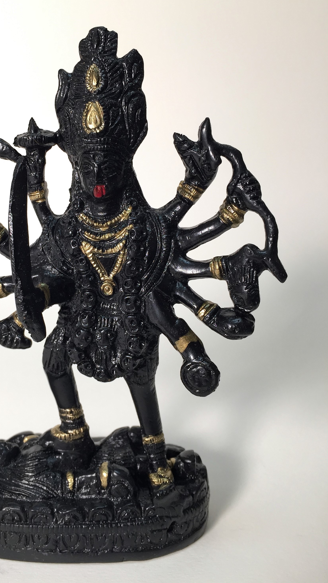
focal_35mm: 32
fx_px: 495
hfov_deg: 36.3
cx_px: 108
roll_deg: -0.5
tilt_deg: -14.1
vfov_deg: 61.0
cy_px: 295
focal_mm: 4.15
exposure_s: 1/50
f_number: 2.2
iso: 40
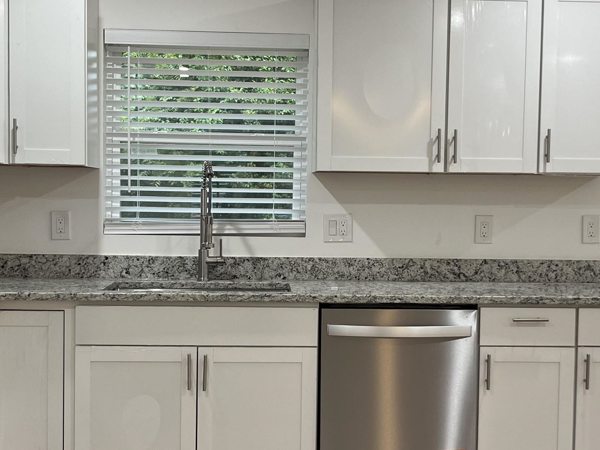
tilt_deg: -3.6
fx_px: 971
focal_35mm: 56
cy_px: 253
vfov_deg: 26.1
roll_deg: -0.7
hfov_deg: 34.3
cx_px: 313
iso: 64
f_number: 1.6
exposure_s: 1/60
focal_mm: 5.1
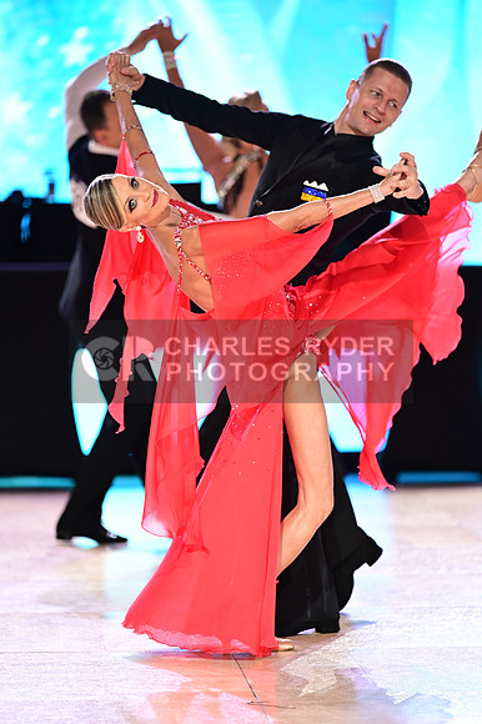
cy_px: 362
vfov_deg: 10.3
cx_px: 241
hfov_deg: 6.9
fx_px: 4021
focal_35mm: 200
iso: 2000
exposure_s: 1/320
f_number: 2.8
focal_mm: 200
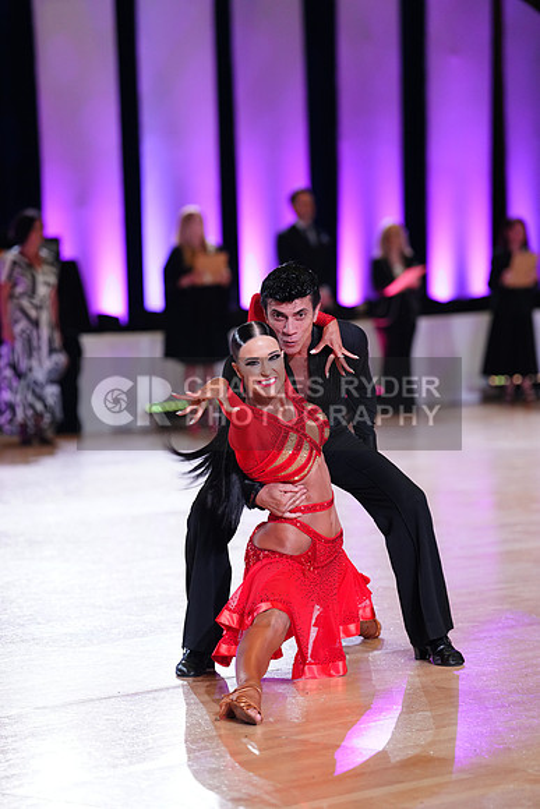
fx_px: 3125
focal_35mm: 139
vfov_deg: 14.8
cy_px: 404
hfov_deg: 9.9
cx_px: 270
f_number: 2.8
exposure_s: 1/400
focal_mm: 139
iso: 2000
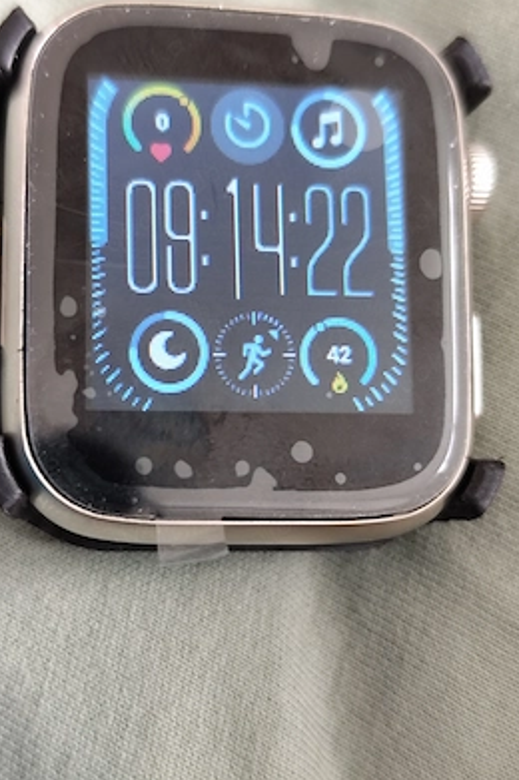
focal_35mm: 49
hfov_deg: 27.5
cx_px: 236
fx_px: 1061
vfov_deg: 40.4
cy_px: 391
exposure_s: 1/25
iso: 800
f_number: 1.65
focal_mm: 6.19
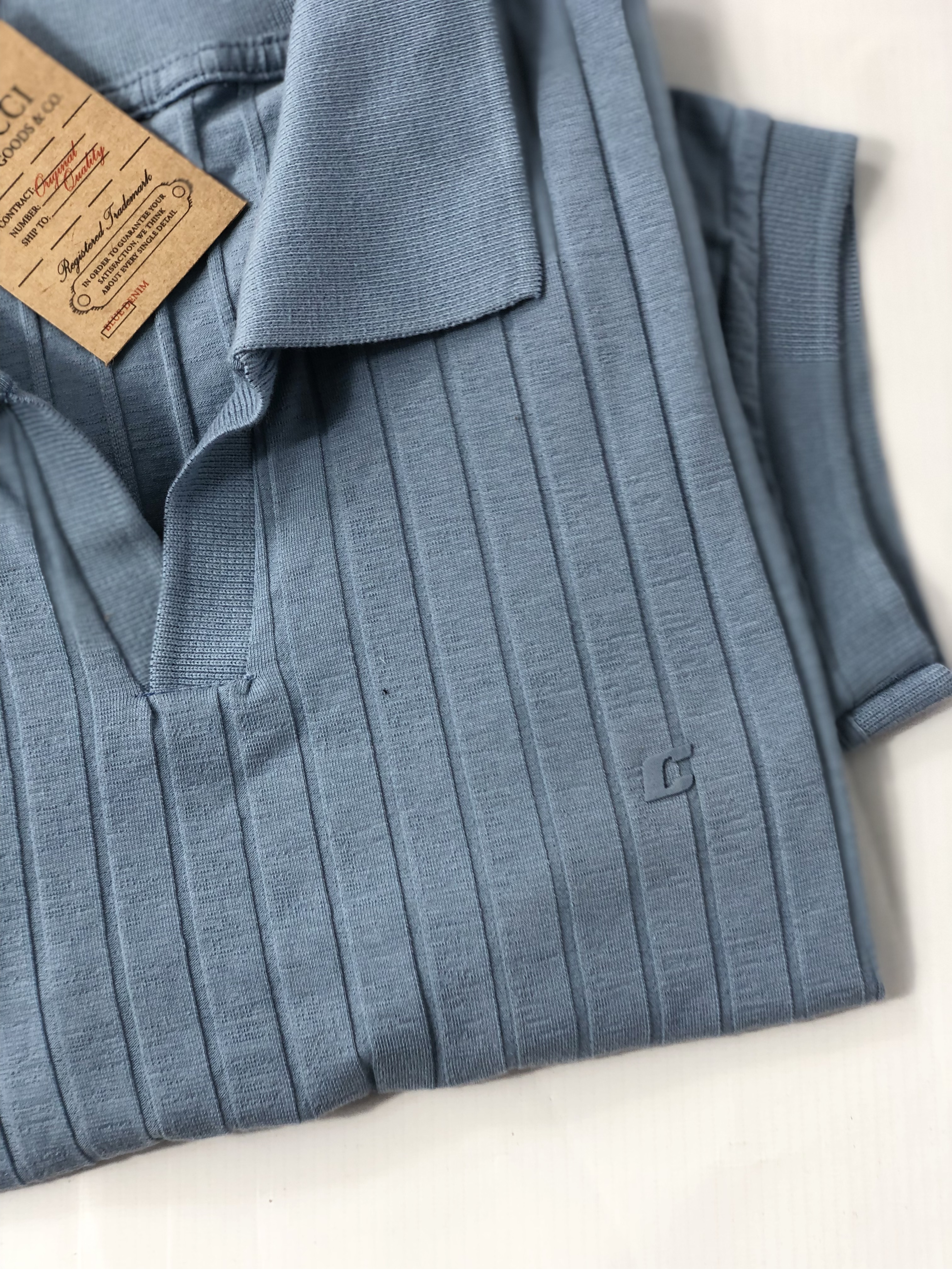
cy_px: 634
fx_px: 1907
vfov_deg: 36.8
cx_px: 476
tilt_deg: -78.5
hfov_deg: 28.0
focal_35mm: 52
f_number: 2.4
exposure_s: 1/60
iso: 20
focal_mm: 6
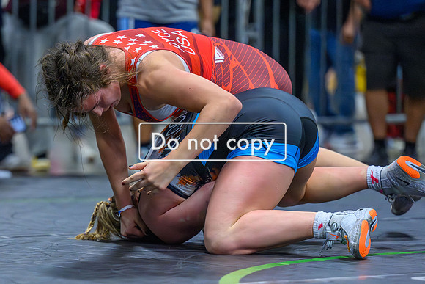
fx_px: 2618
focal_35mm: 222
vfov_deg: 6.2
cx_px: 152
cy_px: 204
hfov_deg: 9.3
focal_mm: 140
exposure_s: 1/800
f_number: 2.8
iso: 12800
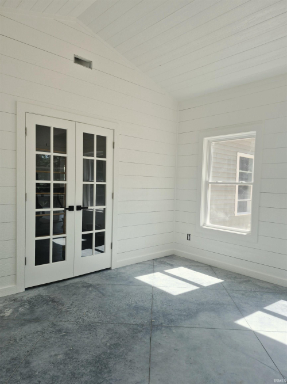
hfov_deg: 58.9
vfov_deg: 73.9
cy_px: 192
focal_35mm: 23
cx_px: 144
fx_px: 254
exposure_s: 1/312
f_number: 1.8
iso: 25
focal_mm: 5.4
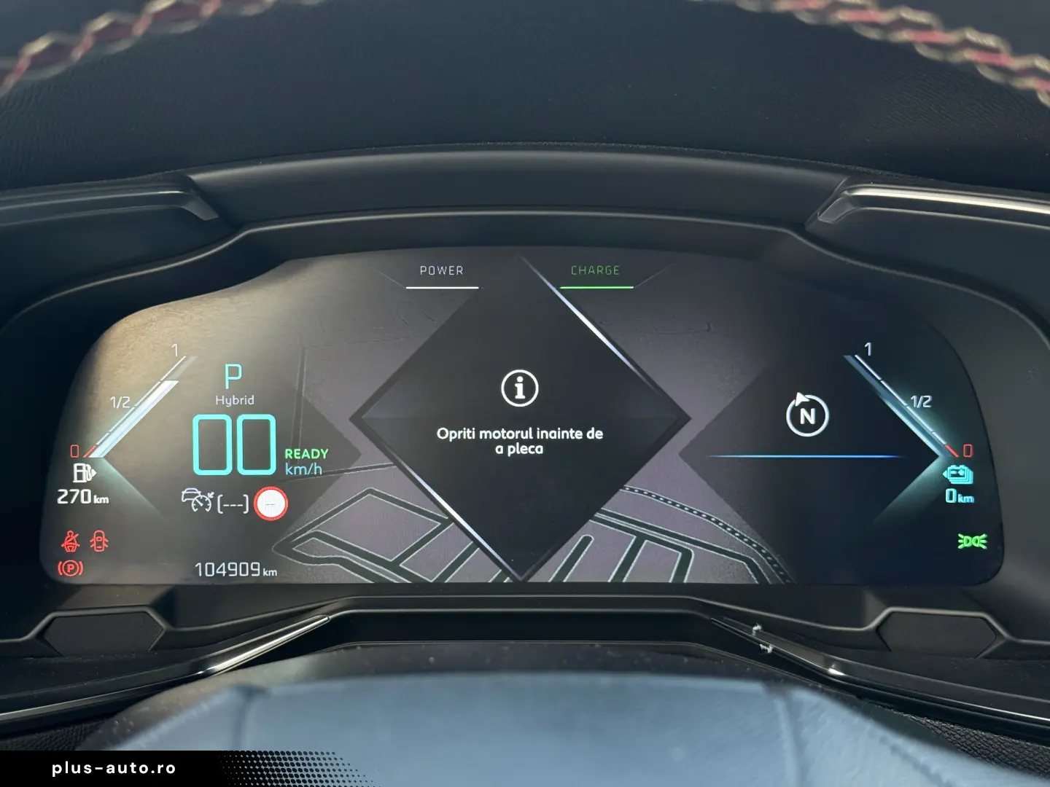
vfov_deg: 30.3
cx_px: 525
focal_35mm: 48
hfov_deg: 39.7
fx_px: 1456
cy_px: 394
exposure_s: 1/133
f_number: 1.78
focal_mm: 6.76
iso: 125
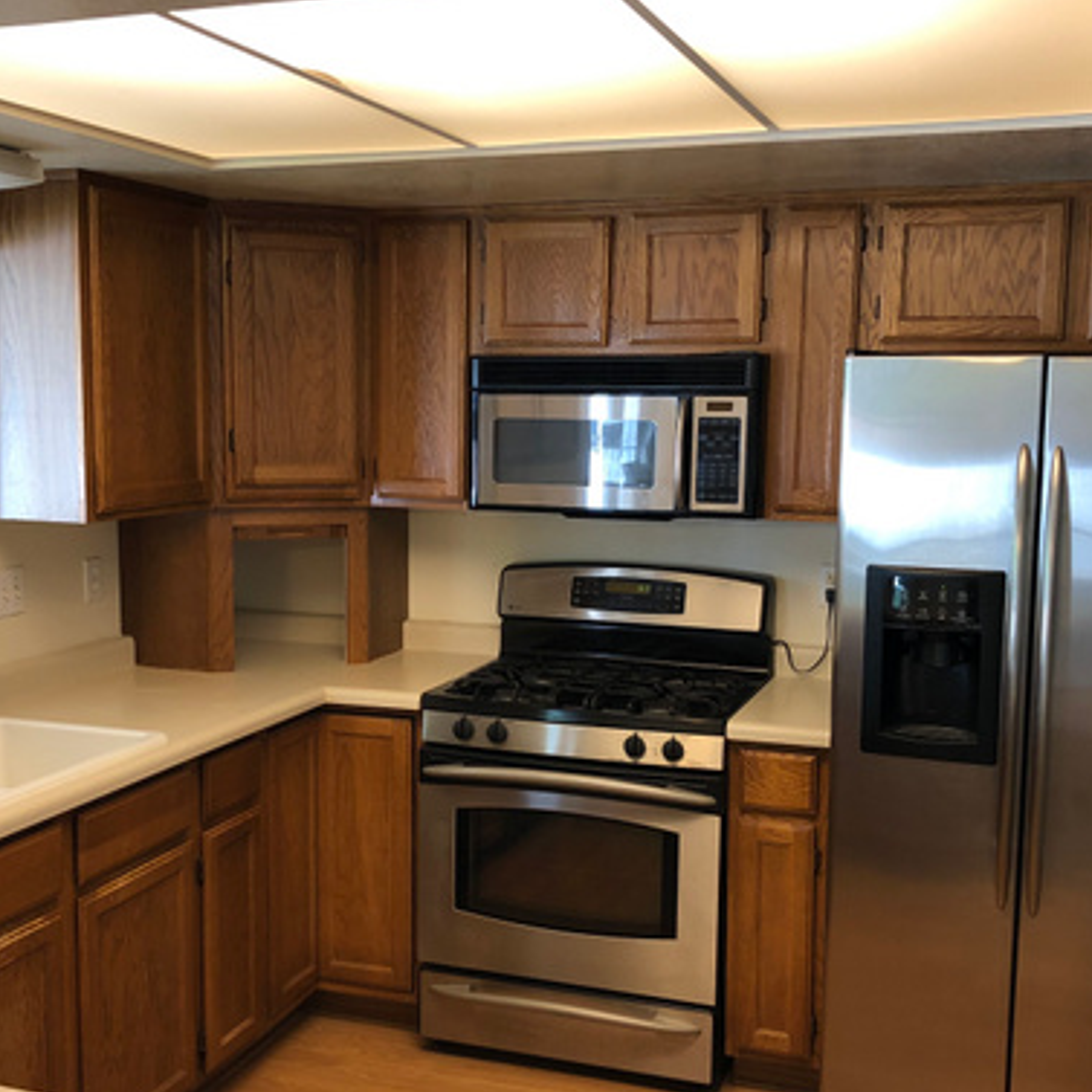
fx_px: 1499
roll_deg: -0.6
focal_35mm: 42
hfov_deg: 40.0
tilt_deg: -7.6
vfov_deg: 40.0
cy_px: 614
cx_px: 507
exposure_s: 1/24
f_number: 1.8
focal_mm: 3.99
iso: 32
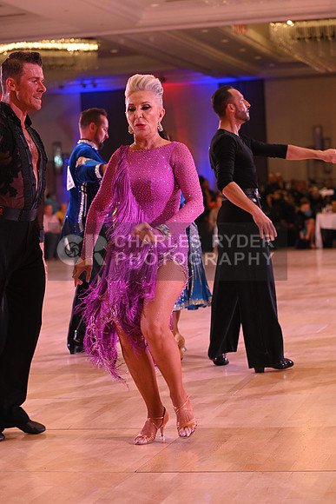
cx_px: 168
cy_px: 252
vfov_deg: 21.5
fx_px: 1329
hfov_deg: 14.4
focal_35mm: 95
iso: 1600
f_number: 4.5
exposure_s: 1/200
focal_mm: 95
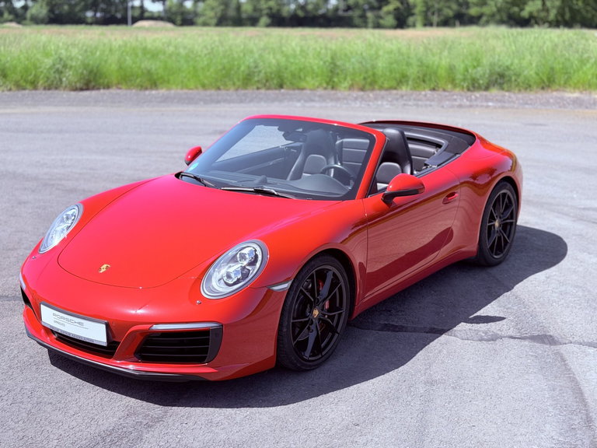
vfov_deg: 30.3
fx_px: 828
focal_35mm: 48
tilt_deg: -12.4
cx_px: 298
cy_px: 224
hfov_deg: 39.7
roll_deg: -1.2
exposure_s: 1/2577
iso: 64
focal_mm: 6.76
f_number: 1.78
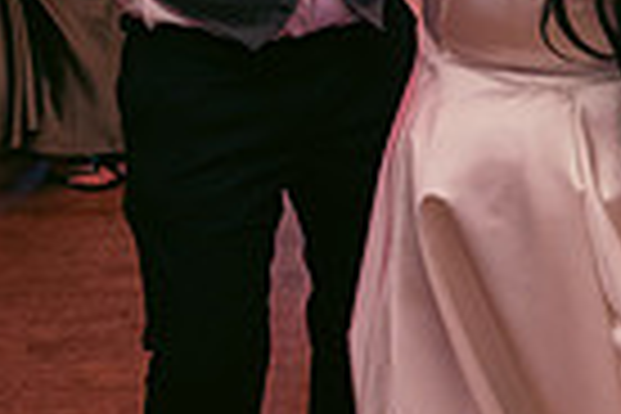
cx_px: 540
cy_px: -25
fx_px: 1742
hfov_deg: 19.9
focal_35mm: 101
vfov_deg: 13.3
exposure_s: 1/160
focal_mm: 24
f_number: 3.5
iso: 2500
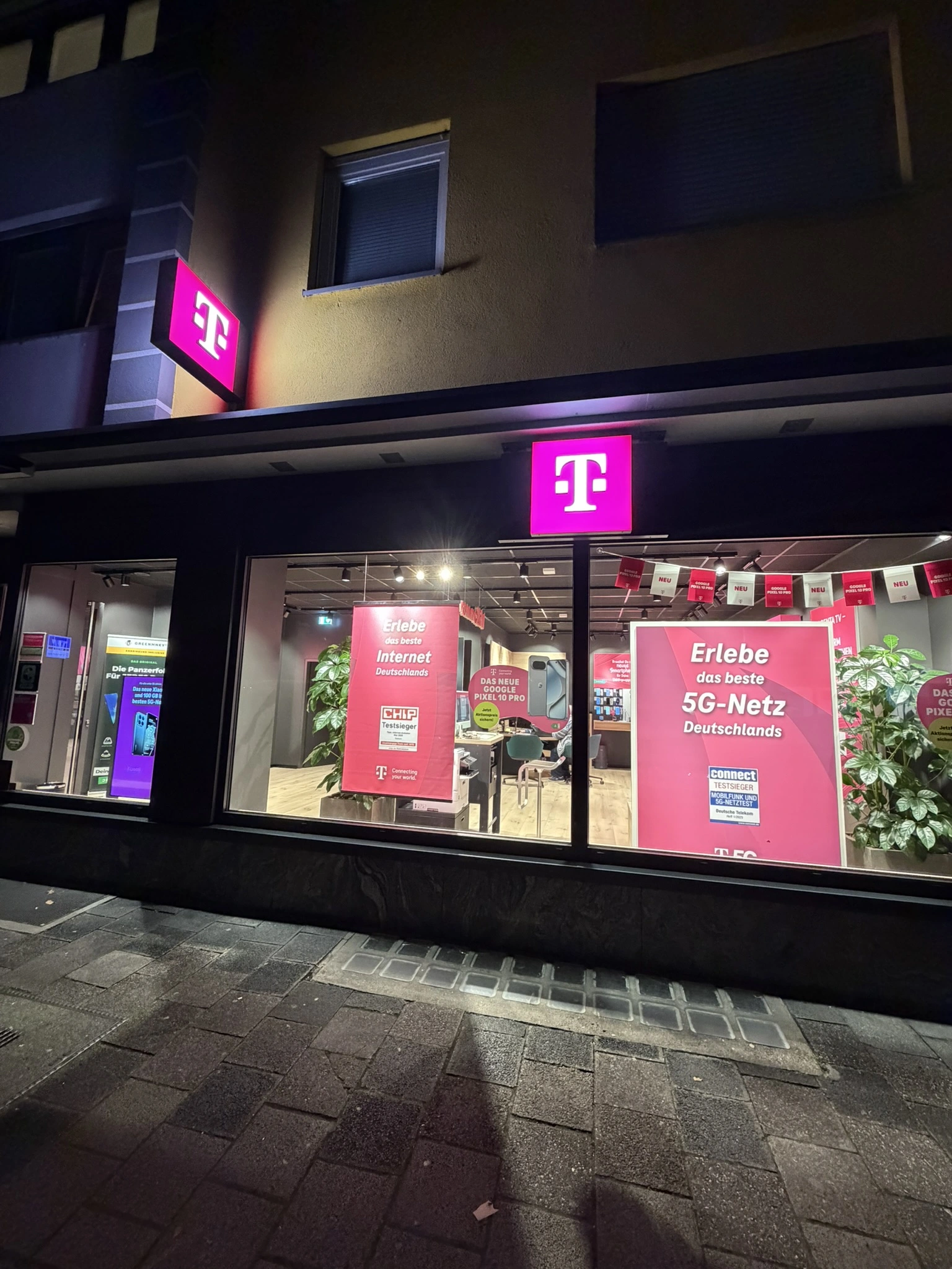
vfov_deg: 102.1
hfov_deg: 85.7
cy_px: 634
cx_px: 476
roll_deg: -1.0
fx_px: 513
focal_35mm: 14
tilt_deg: +7.5
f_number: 2.2
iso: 640
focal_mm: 2.22
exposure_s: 1/60
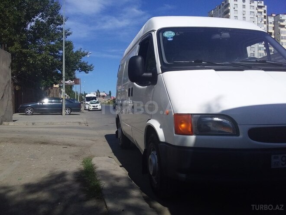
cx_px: 143
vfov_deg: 45.4
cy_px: 108
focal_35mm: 31
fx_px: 256
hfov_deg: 58.4
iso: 40
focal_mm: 3.3
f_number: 2.2
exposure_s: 1/2807
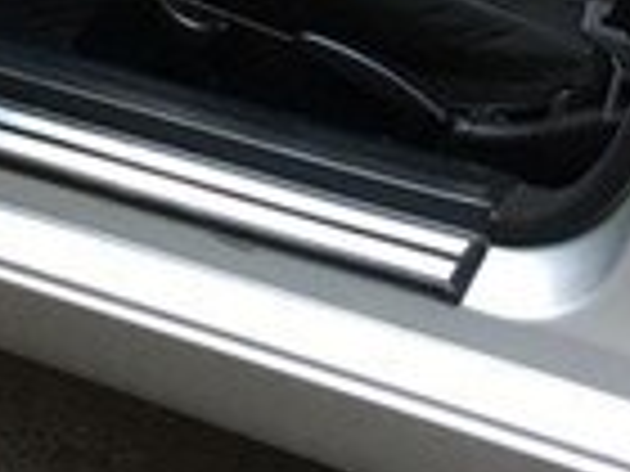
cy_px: -402
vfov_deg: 10.2
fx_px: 2493
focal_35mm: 137
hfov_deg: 14.3
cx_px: 68
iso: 25
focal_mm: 4.15
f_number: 2.2
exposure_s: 1/33
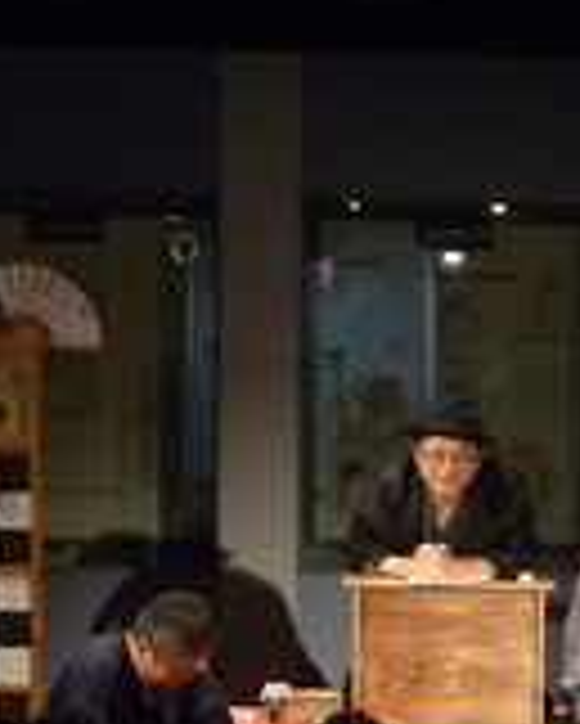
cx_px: 445
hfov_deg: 11.8
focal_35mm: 131
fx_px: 2808
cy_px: 643
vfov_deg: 14.5
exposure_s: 1/8
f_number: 3.9
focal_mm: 6.7
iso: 400
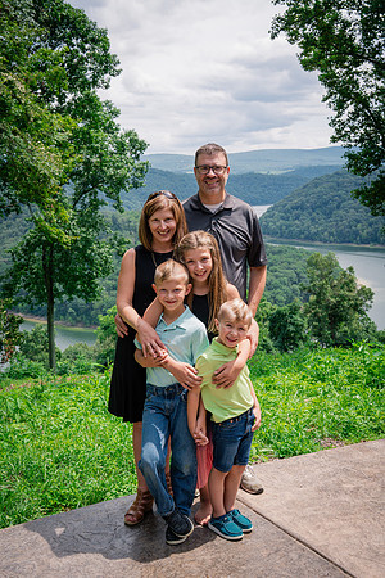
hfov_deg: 31.9
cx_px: 192
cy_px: 289
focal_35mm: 42
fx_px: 674
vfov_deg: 46.4
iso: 250
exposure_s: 1/250
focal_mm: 42
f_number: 8
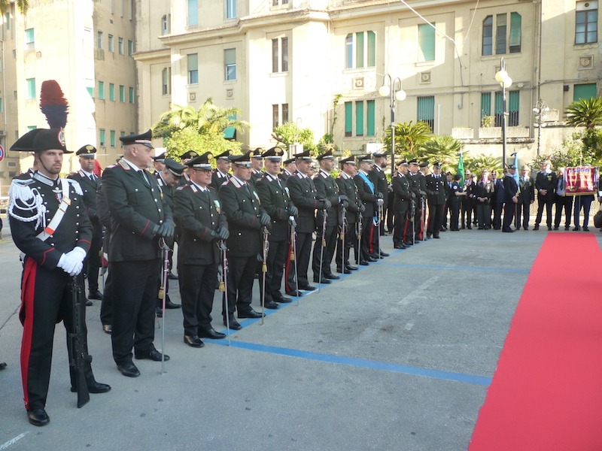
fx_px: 504
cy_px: 226
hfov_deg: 61.7
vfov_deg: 48.2
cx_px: 301
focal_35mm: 29
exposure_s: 1/80
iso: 125
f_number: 3.3
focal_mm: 5.2
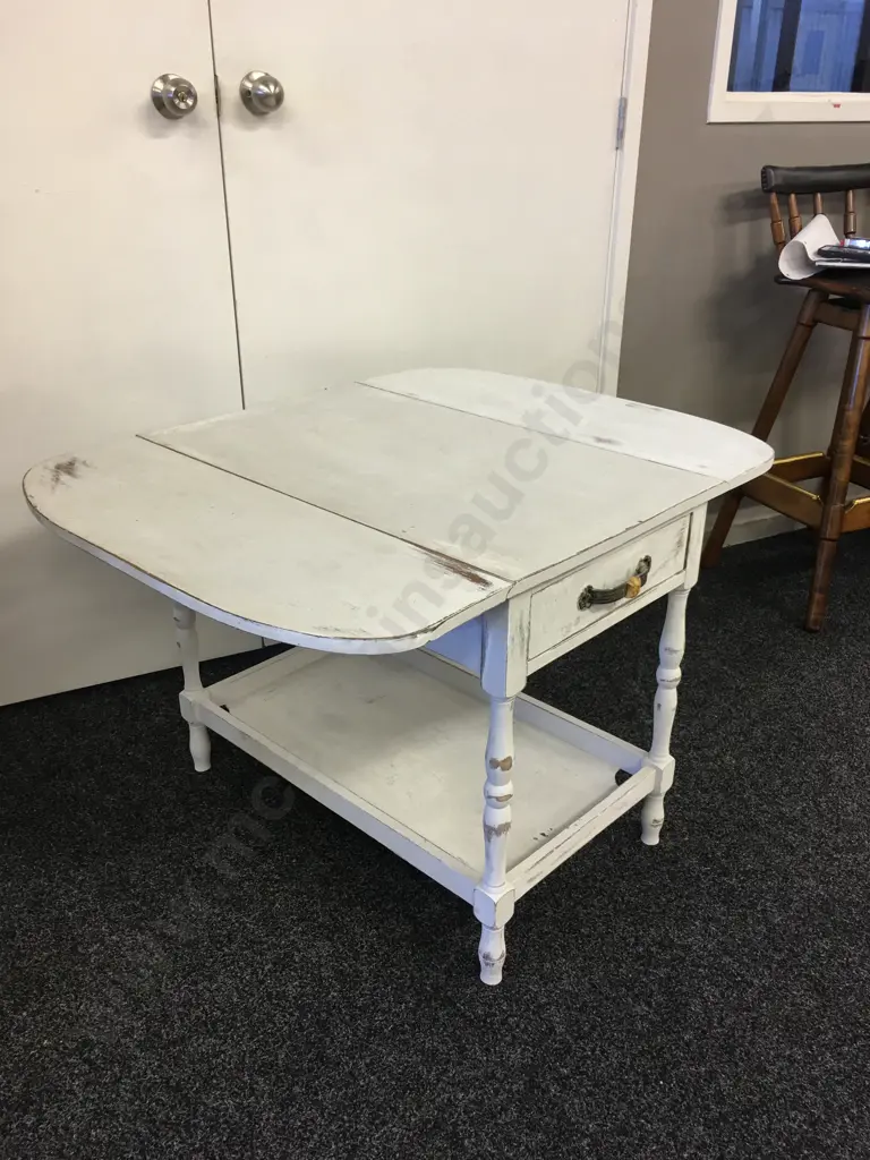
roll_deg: -1.0
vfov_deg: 61.7
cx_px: 435
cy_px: 580
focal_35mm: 29
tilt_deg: -25.0
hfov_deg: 48.2
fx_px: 972
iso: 32
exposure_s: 1/17
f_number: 2.2
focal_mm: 4.15
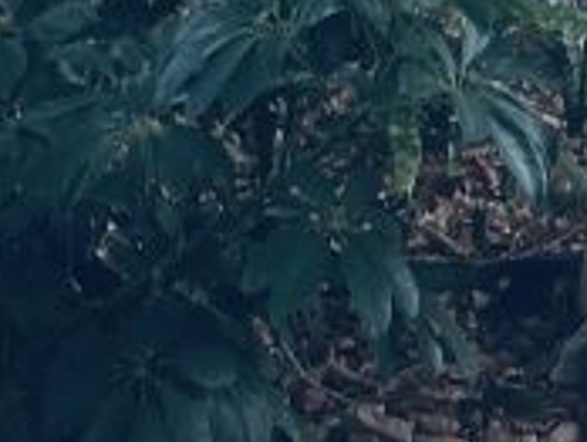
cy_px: -415
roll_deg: -0.2
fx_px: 3617
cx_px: 1053
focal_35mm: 213
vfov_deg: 6.8
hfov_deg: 8.9
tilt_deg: +0.0
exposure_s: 1/120
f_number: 2.2
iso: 40
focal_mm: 4.15
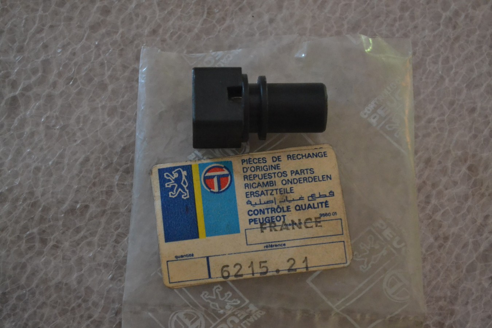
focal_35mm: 66
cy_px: 164
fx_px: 902
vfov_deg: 20.6
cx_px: 246
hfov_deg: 30.5
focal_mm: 44
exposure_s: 1/20
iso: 3200
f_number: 5.3
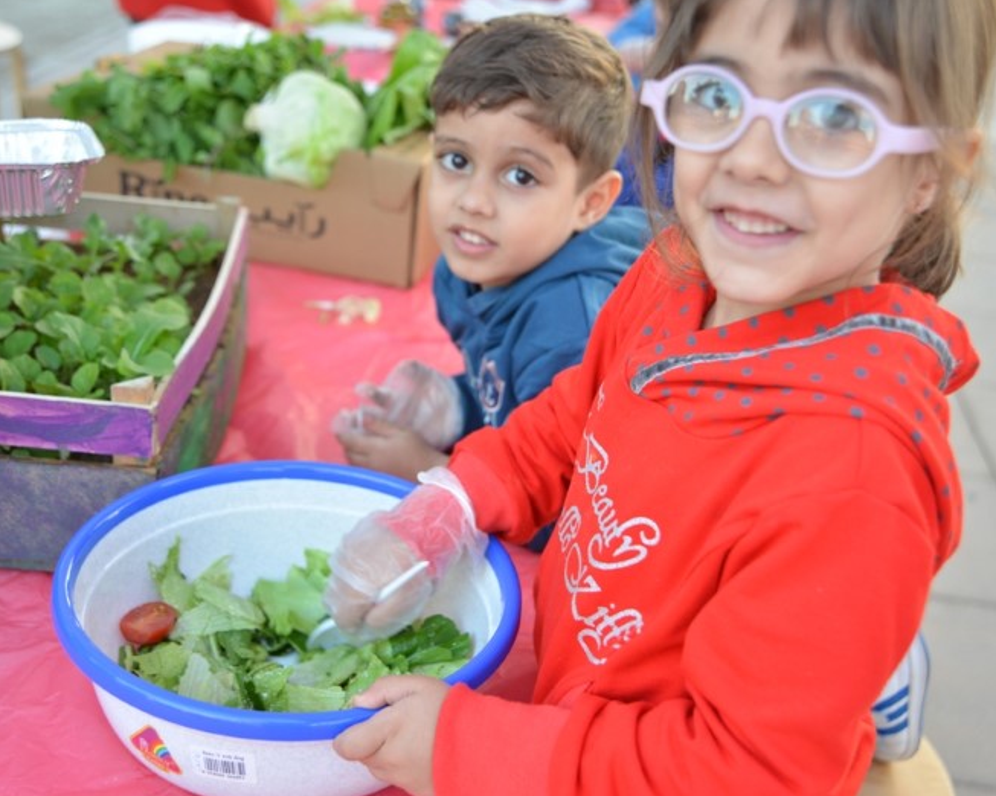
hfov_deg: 40.3
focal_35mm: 46
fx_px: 1356
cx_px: 509
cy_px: 401
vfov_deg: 32.7
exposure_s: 1/60
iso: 560
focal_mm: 40
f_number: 4.5
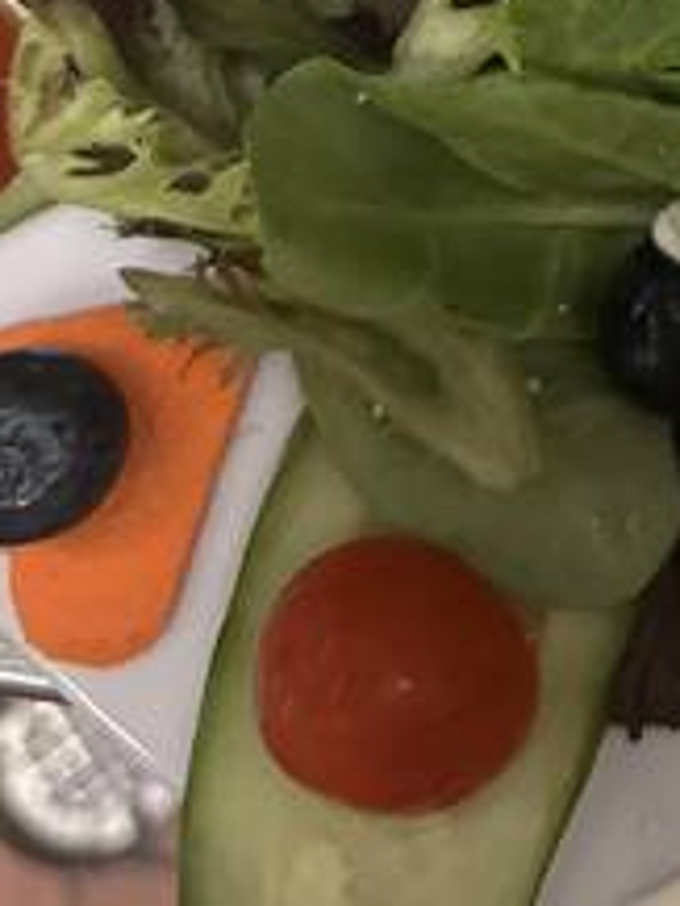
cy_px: -436
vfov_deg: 20.7
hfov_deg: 16.4
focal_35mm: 81
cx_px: 1072
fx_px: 2119
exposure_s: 1/40
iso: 640
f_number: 1.78
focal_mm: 6.86
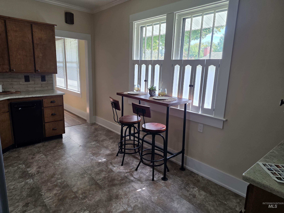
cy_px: 106
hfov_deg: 73.9
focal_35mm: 23
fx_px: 189
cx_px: 142
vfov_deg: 58.9
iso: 200
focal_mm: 6.3
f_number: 1.7
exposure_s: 1/180
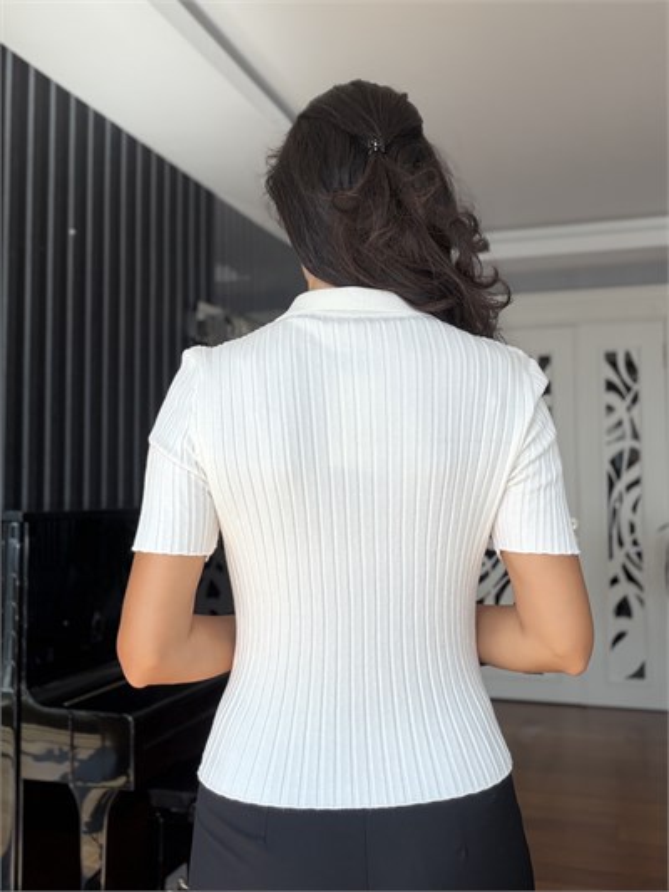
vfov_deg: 60.0
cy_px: 446
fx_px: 773
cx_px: 334
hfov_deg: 46.8
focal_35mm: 30
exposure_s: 1/121
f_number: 1.9
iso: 20
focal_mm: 2.71
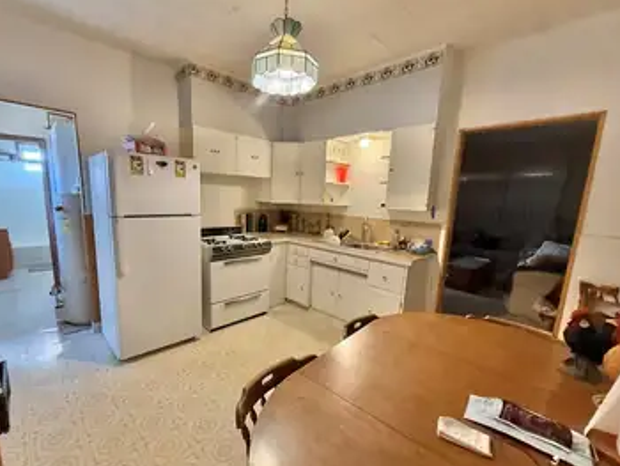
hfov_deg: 94.1
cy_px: 245
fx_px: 287
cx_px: 276
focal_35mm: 16
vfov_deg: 78.1
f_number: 2.2
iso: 500
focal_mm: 2.22
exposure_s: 1/120
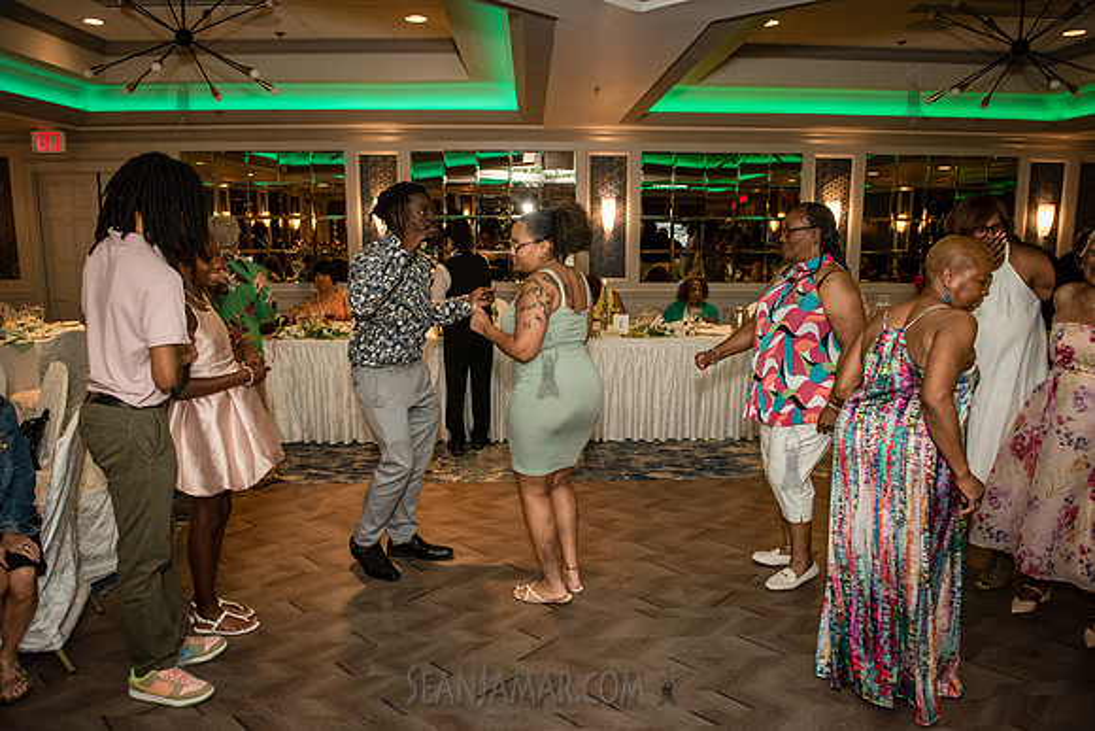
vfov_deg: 52.3
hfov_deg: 72.7
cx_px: 553
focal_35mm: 24
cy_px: 366
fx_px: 744
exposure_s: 1/160
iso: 1600
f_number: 3.5
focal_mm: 24
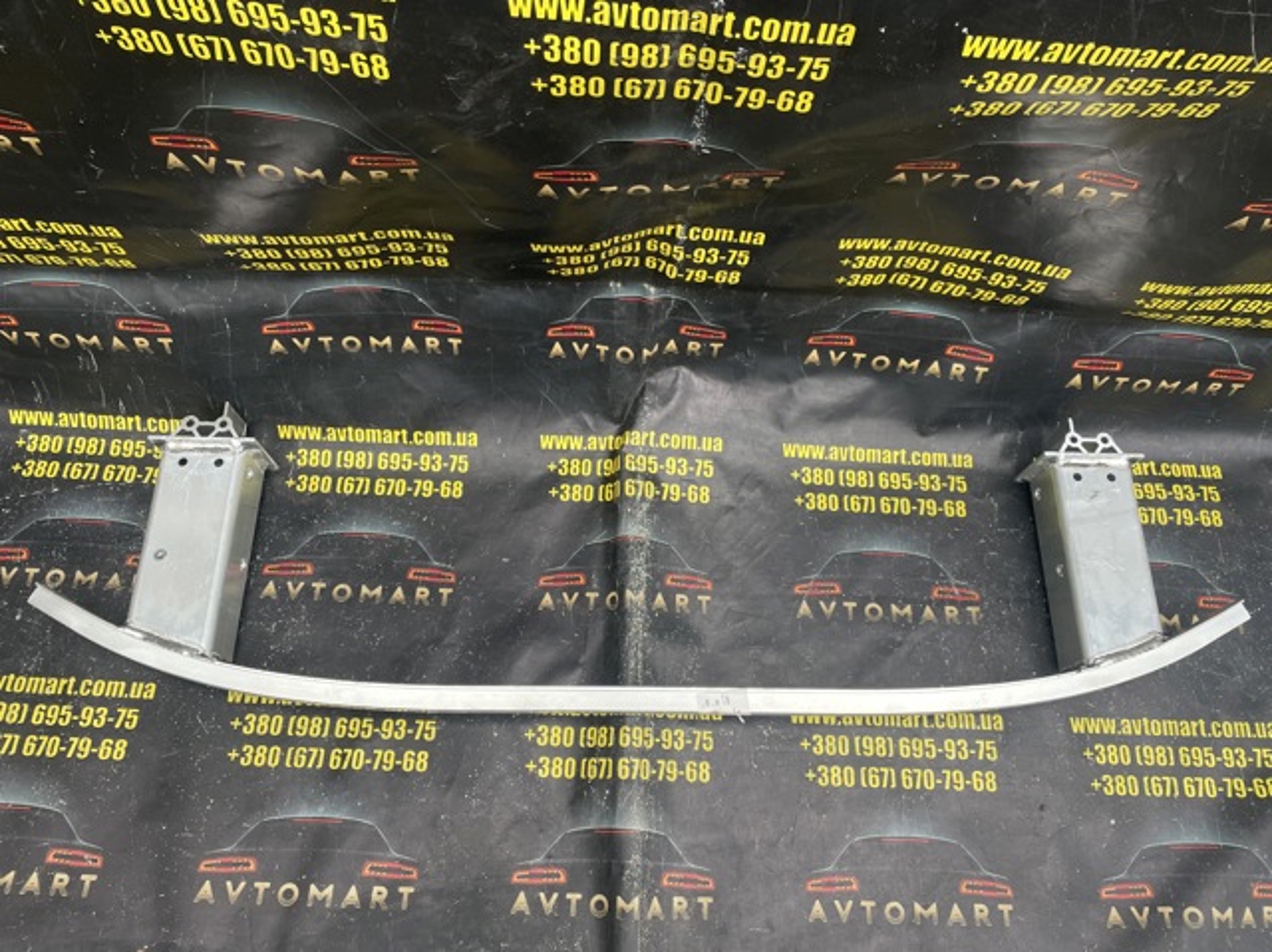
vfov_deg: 53.0
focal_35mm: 26
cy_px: 476
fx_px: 955
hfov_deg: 67.3
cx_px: 636
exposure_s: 1/162
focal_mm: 4.2
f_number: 1.6
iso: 32
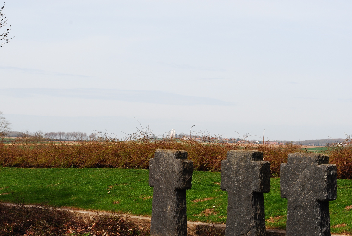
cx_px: 149
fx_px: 955
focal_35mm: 98
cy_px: 134
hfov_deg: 20.9
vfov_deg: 14.1
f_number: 10
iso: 180
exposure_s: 1/250
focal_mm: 55
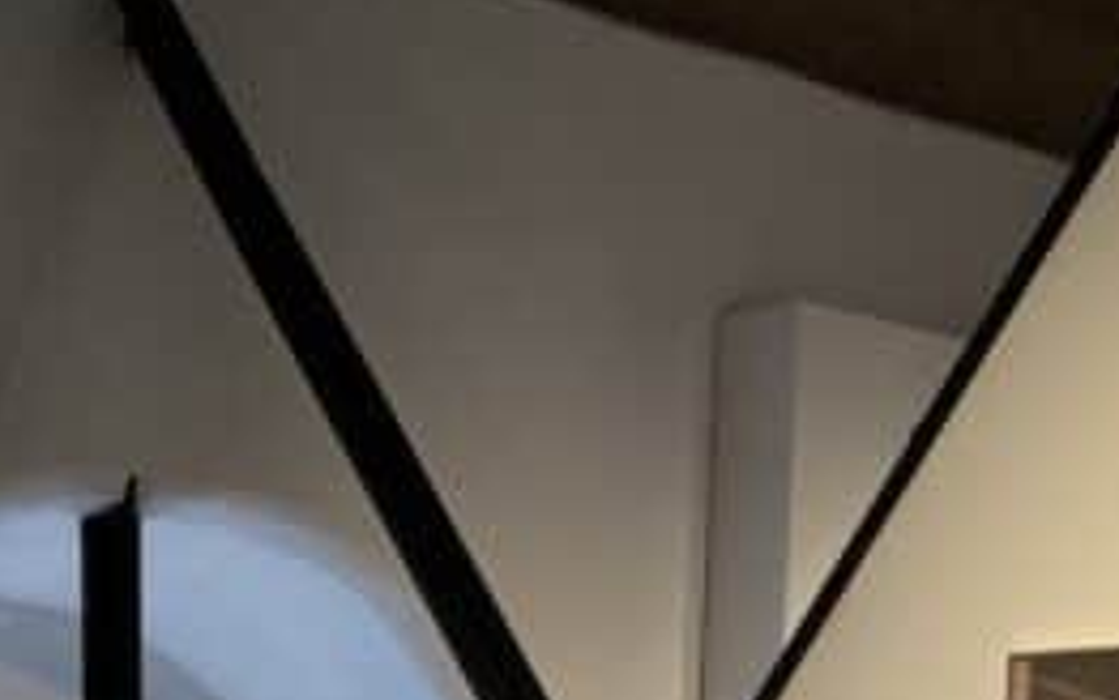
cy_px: 1208
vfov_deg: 13.6
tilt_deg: -8.0
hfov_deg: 23.5
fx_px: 2654
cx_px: 261
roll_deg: -1.3
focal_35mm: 87
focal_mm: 3.99
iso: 64
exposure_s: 1/100
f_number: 1.8
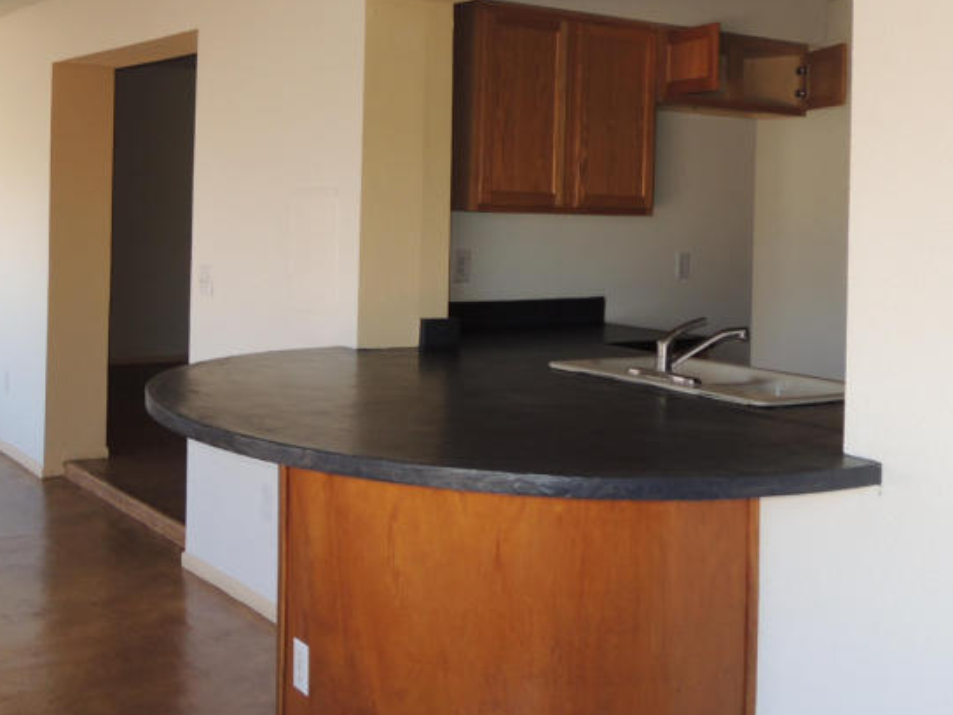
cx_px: 367
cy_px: 204
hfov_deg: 41.8
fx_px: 1239
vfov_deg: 31.8
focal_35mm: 45
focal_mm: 4.3
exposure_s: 1/60
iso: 100
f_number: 2.8
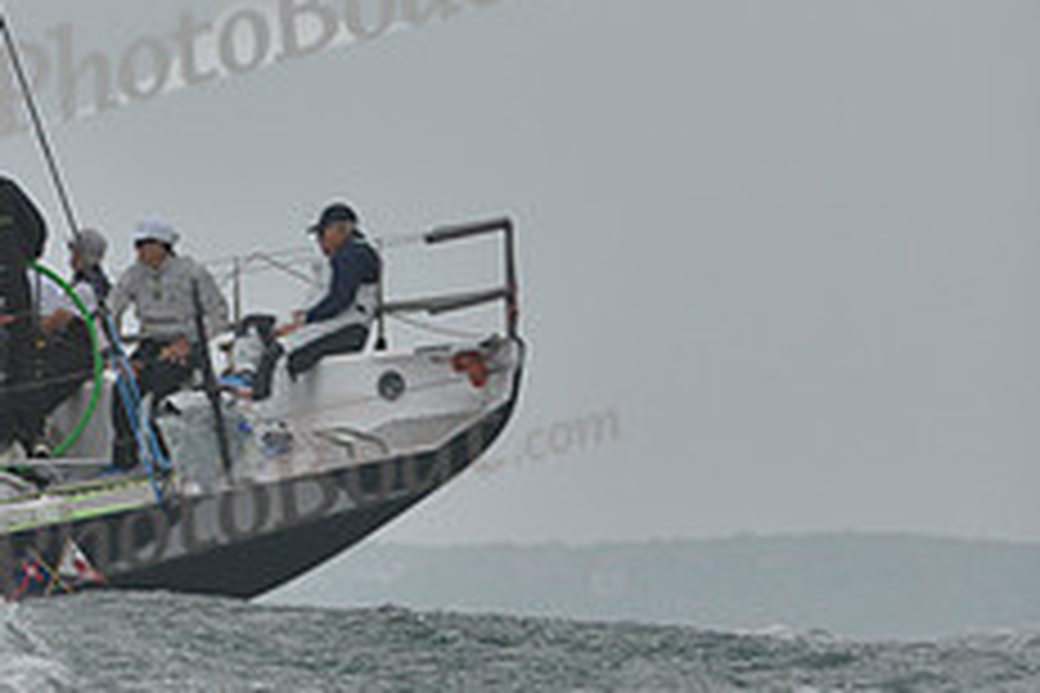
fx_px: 14501
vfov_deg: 2.7
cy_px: 317
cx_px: -243
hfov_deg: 4.1
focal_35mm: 502
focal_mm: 200
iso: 280
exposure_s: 1/800
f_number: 7.1
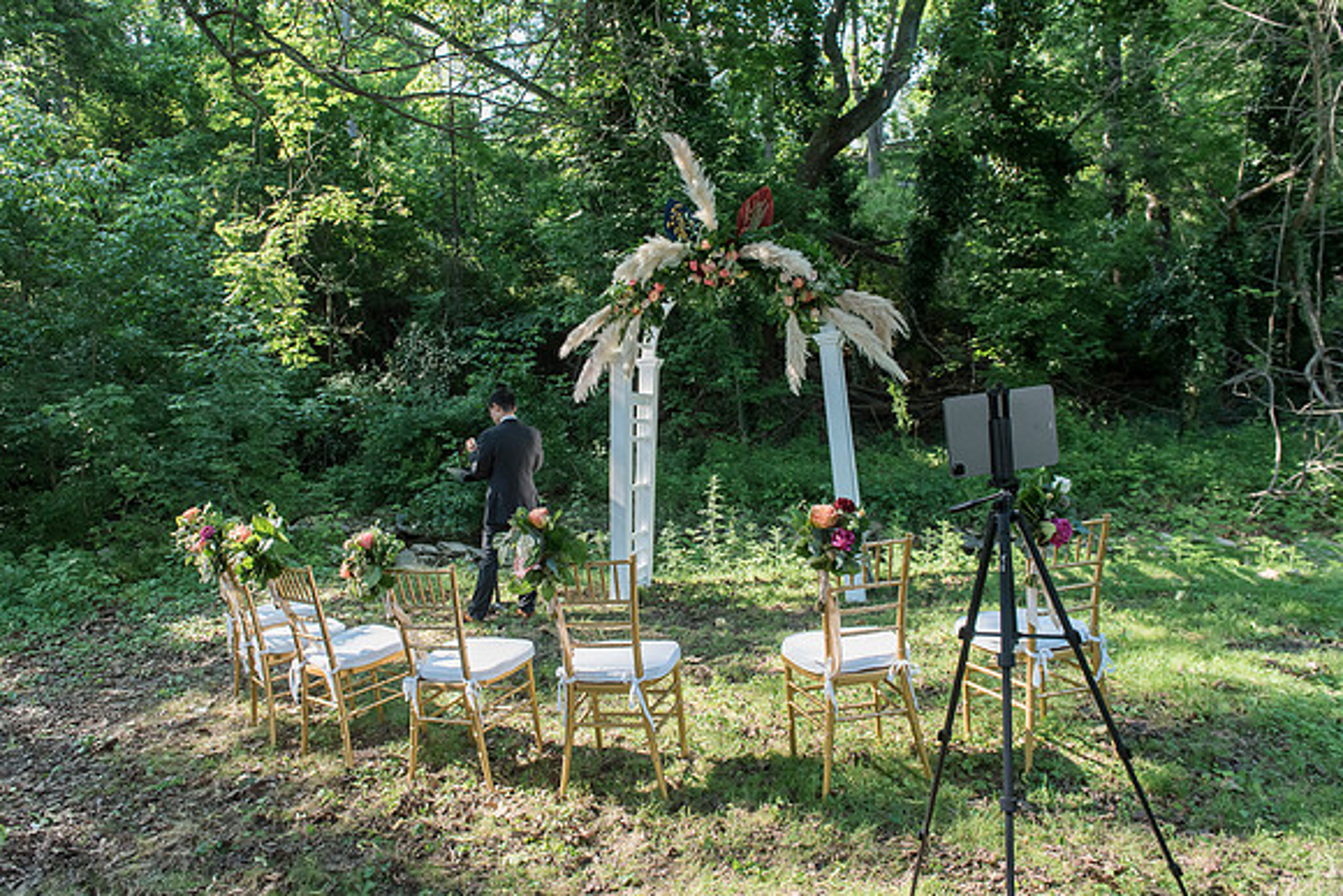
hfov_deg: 71.9
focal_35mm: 25
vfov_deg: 51.7
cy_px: 433
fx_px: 925
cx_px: 650
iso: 1000
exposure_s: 1/640
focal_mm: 24
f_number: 4.5
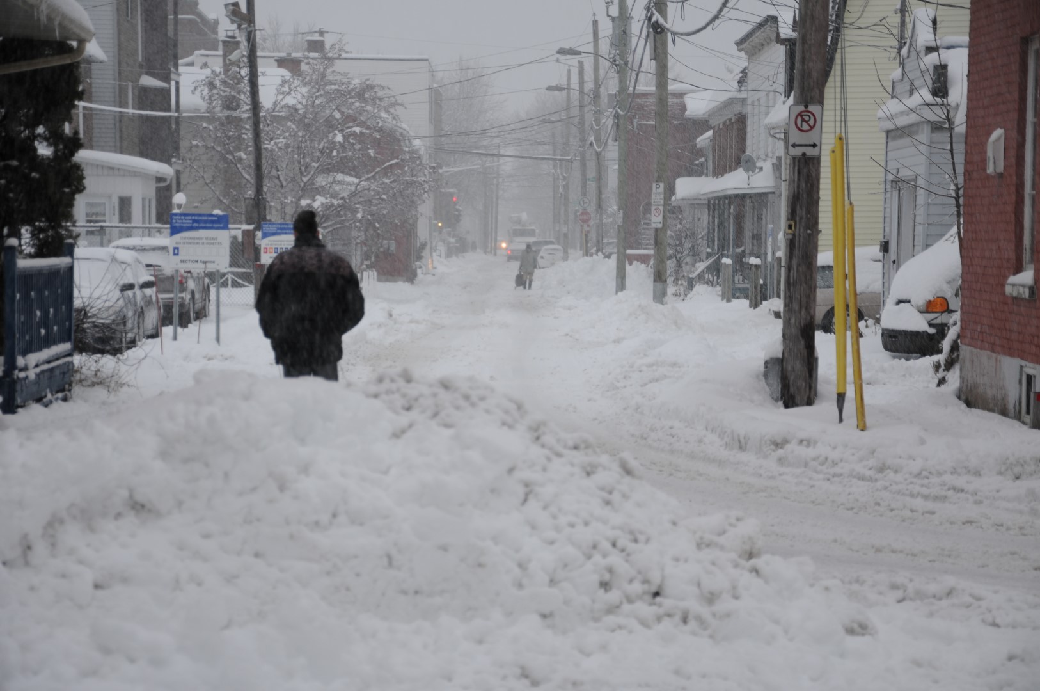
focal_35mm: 112
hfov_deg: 18.2
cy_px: 346
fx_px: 3246
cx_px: 520
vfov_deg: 12.1
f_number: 5.3
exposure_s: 1/60
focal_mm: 75
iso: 200
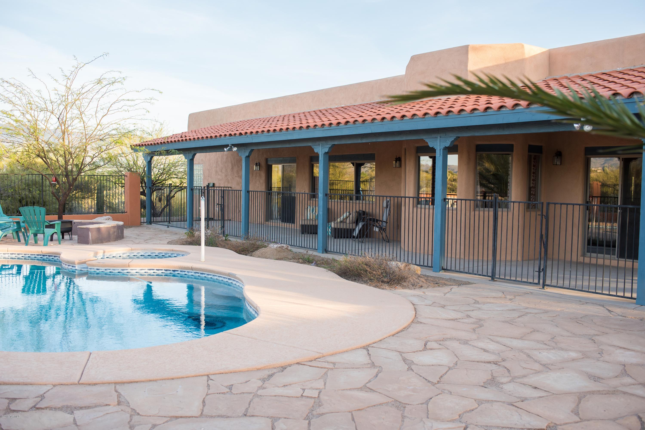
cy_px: 215
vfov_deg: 37.9
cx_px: 322
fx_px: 627
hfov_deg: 54.4
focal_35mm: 35
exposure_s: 1/320
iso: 160
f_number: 3.5
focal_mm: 35
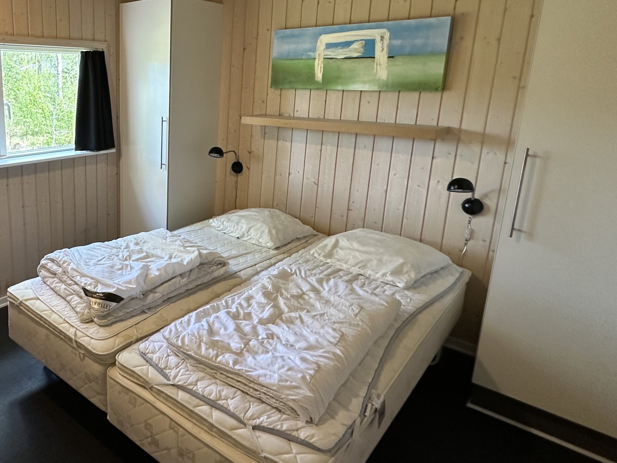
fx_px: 464
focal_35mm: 26
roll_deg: +0.7
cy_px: 179
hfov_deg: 62.3
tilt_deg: -11.8
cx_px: 134
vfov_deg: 52.6
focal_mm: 2.22
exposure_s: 1/50
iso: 200
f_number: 2.2
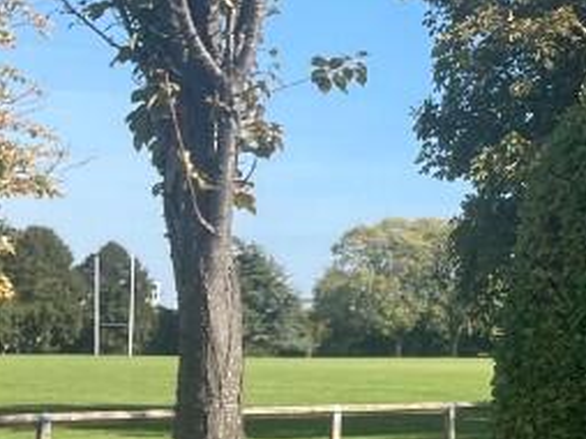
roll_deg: -0.9
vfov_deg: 14.0
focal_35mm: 105
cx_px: 1068
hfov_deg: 15.8
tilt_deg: +1.6
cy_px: 291
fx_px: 1776
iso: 50
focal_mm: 5.1
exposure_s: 1/1477
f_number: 1.6
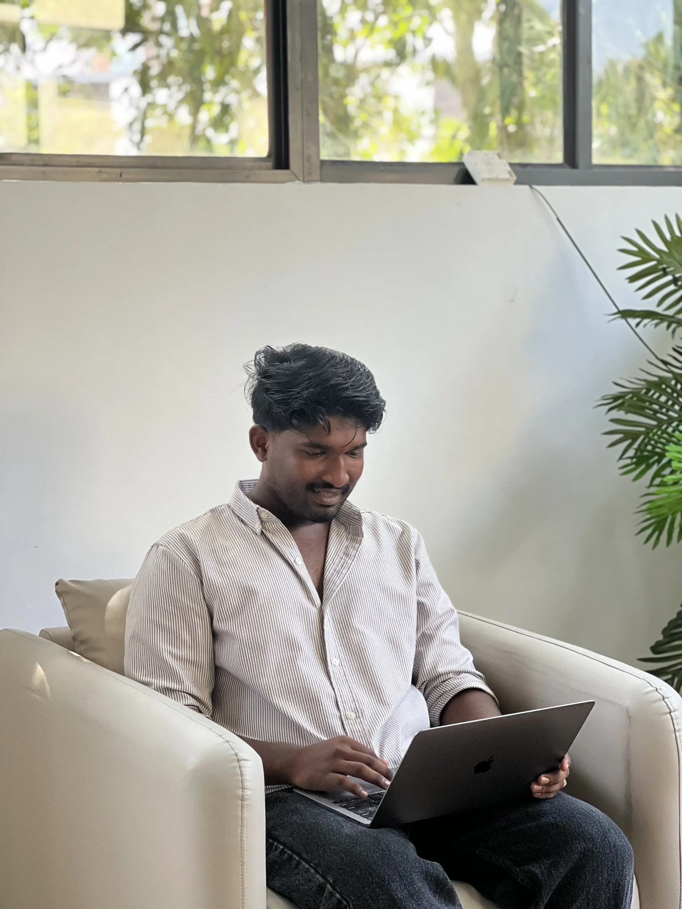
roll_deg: +1.7
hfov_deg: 19.1
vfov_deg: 25.3
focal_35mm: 77
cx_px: 341
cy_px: 454
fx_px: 2023
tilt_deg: -4.2
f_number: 2.8
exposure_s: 1/121
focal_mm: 9
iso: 200
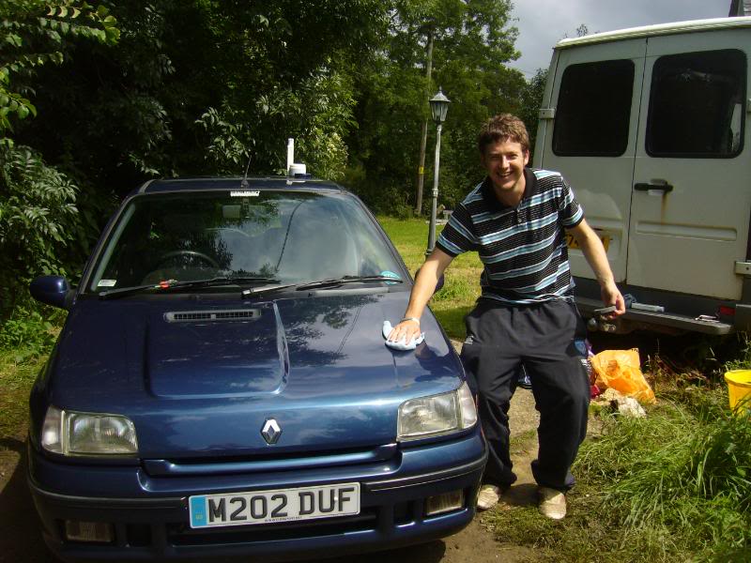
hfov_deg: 52.6
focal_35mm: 35
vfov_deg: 40.7
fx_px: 759
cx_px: 376
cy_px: 282
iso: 100
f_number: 5.6
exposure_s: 1/400
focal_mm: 5.8
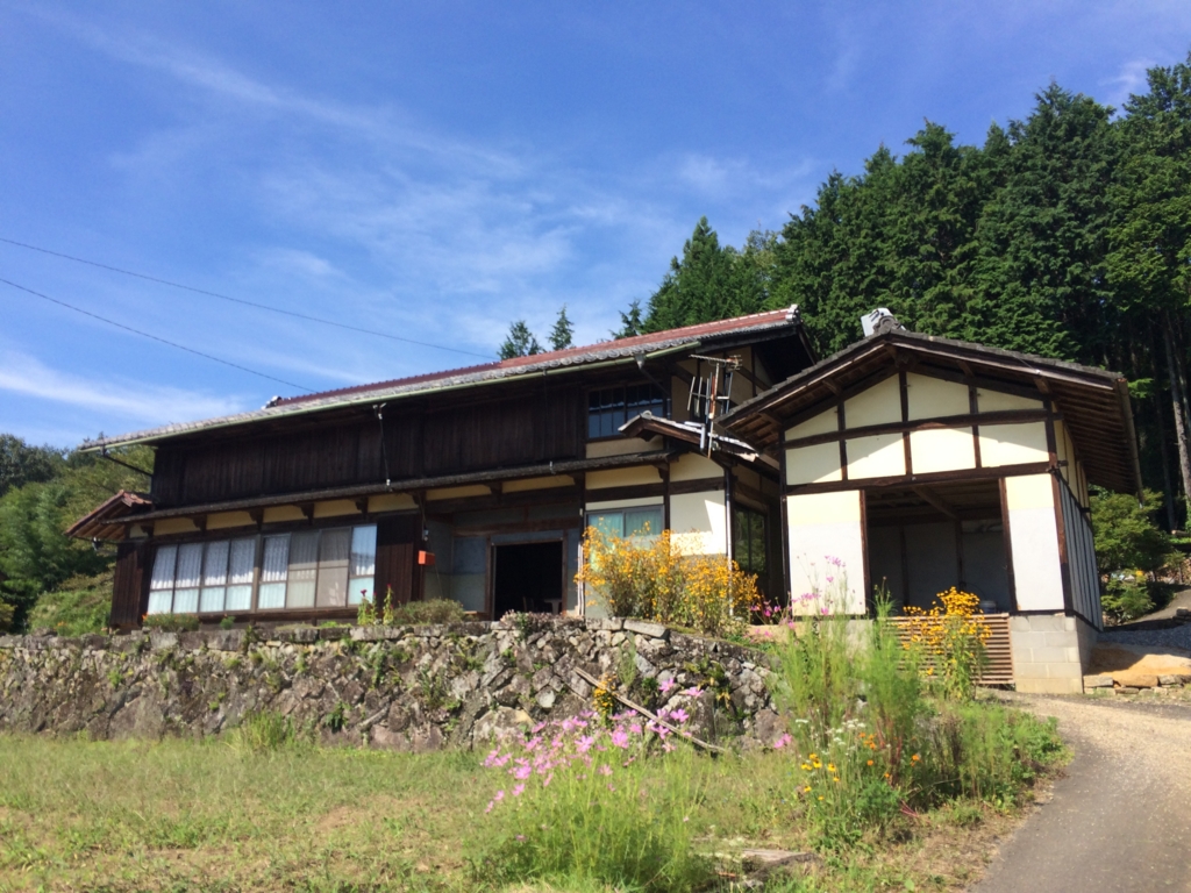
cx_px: 596
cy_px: 446
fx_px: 998
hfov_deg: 61.7
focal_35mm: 29
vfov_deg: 48.2
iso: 32
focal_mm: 4.15
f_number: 2.2
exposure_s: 1/1580
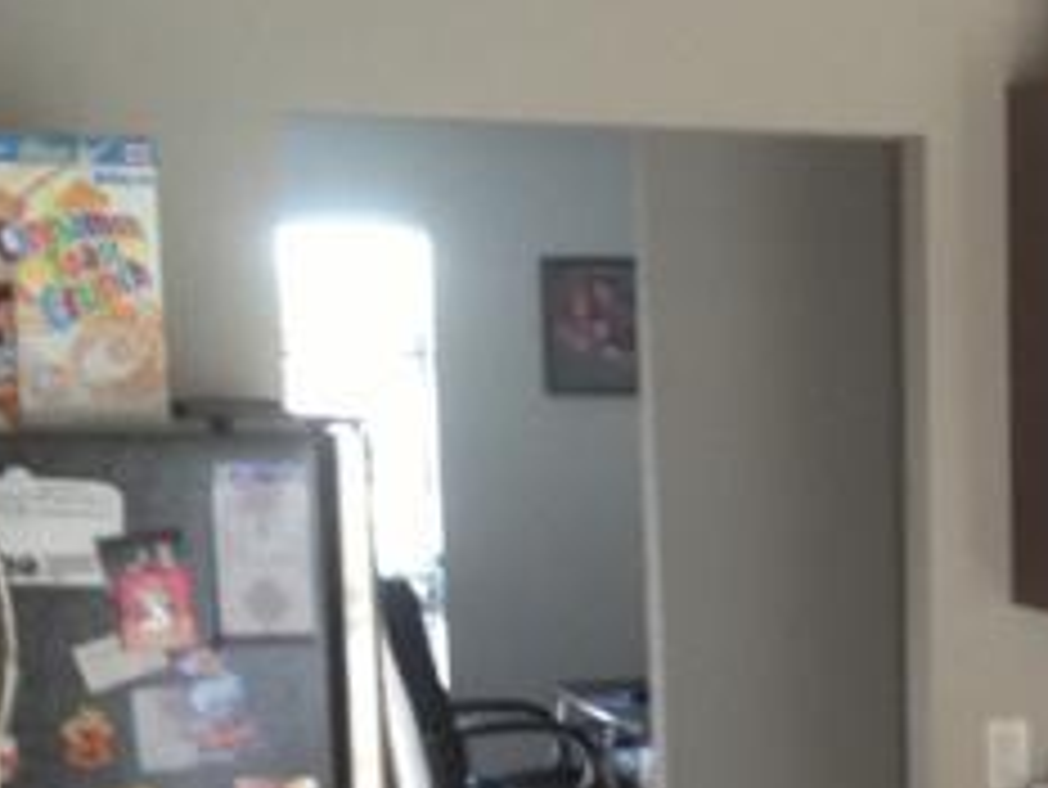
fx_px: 3635
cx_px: 1313
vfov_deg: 12.2
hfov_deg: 15.7
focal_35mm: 120
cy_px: 874
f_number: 2.4
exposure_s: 1/20
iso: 125
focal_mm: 4.28
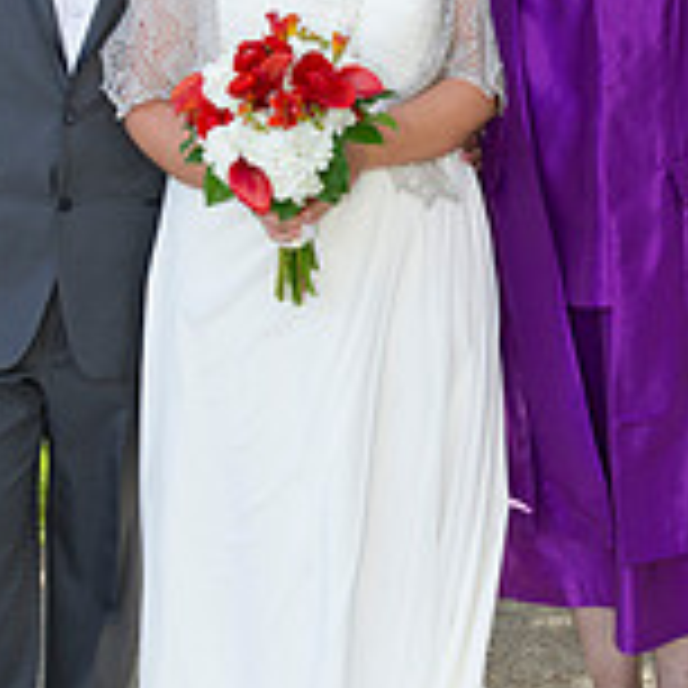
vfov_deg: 18.3
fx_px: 2136
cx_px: 393
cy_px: 270
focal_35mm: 95
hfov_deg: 18.3
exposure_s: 1/200
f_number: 5.6
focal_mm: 38
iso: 320
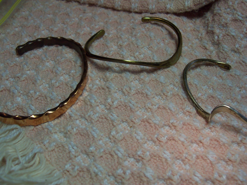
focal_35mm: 37
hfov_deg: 50.1
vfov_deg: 38.7
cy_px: 92
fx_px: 264
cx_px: 124
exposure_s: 1/180
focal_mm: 5.6
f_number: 2.8
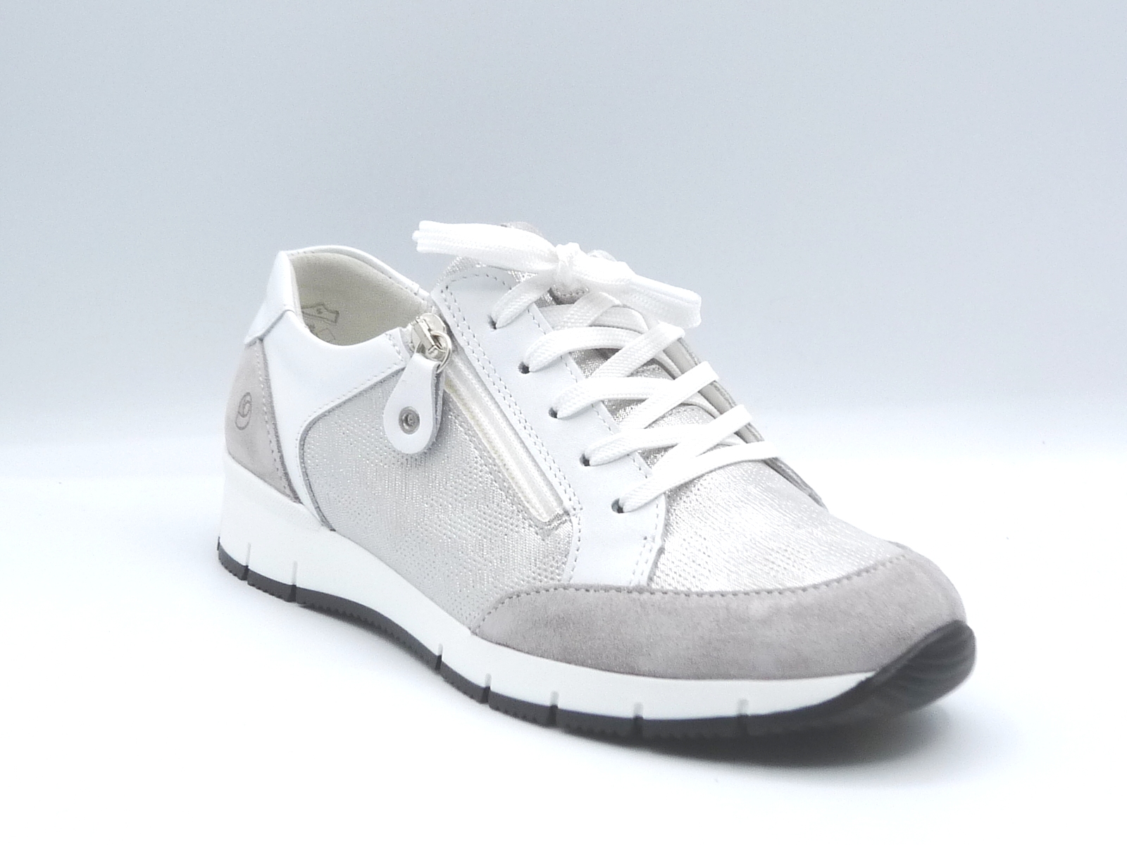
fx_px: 1660
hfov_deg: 37.5
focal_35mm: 51
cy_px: 422
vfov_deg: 28.6
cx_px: 564
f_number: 5.6
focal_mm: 5.1
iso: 100
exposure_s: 1/200
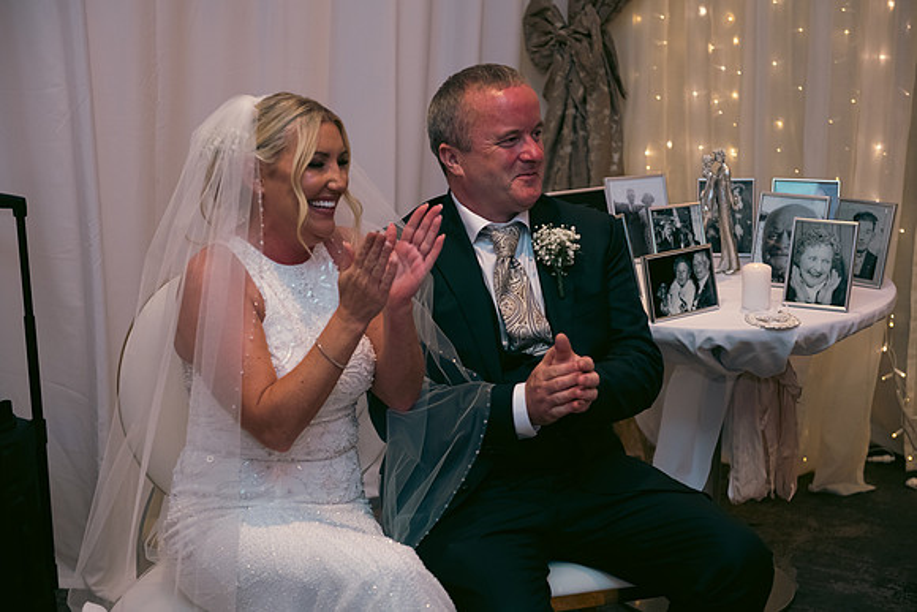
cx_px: 458
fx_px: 1580
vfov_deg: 21.9
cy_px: 306
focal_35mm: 62
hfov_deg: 32.4
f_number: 3.5
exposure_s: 1/160
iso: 800
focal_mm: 62
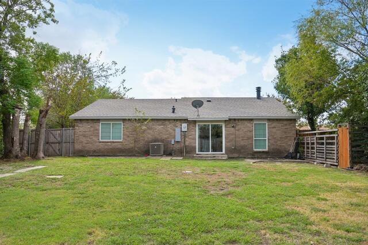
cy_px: 122
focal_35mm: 29
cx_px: 184
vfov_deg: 44.9
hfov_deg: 63.7
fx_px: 296
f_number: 8
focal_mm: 29
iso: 100
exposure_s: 1/250
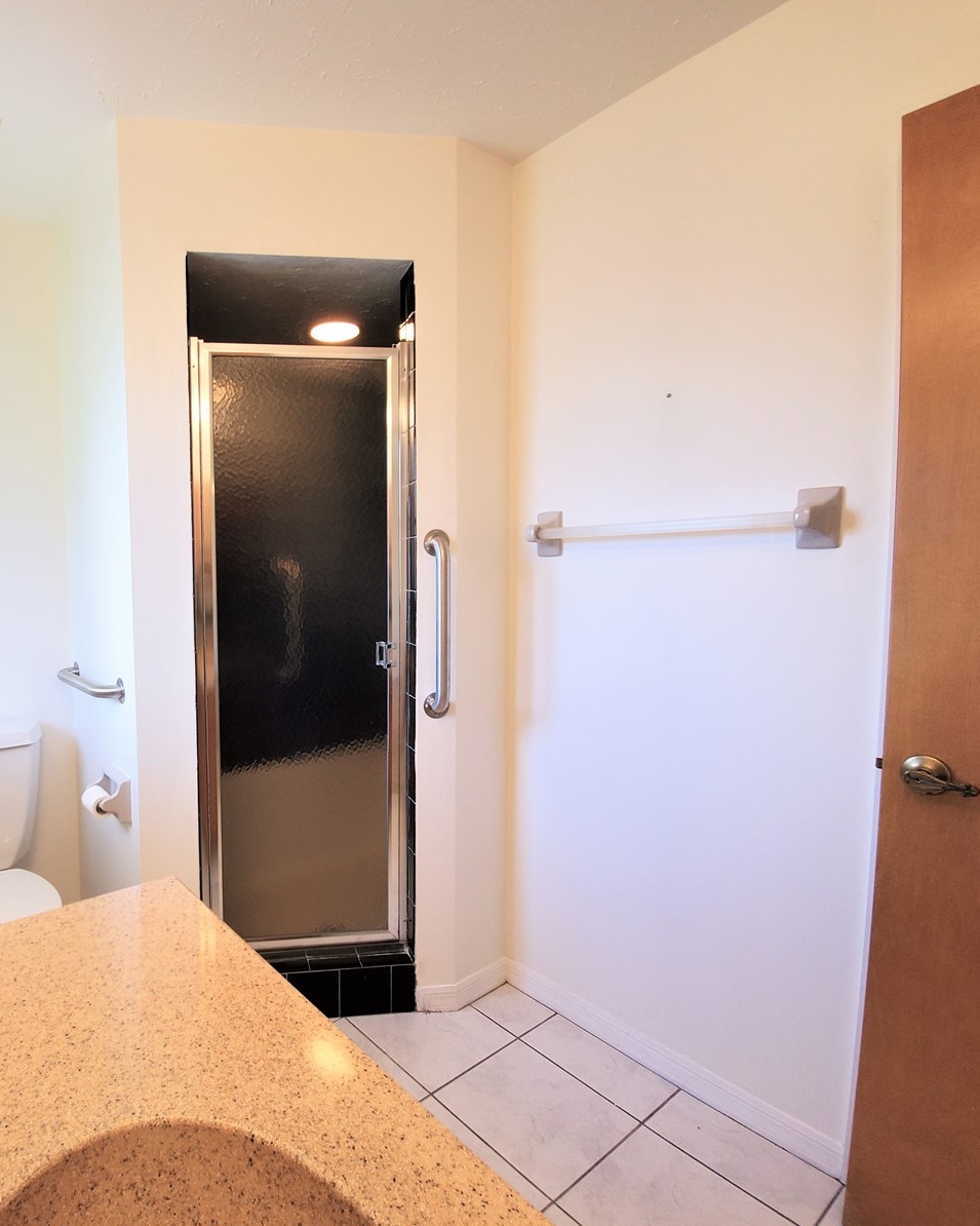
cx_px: 260
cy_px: 613
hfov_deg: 72.3
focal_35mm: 17
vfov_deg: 89.6
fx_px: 616
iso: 100
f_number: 2.2
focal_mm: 1.8
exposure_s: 1/59
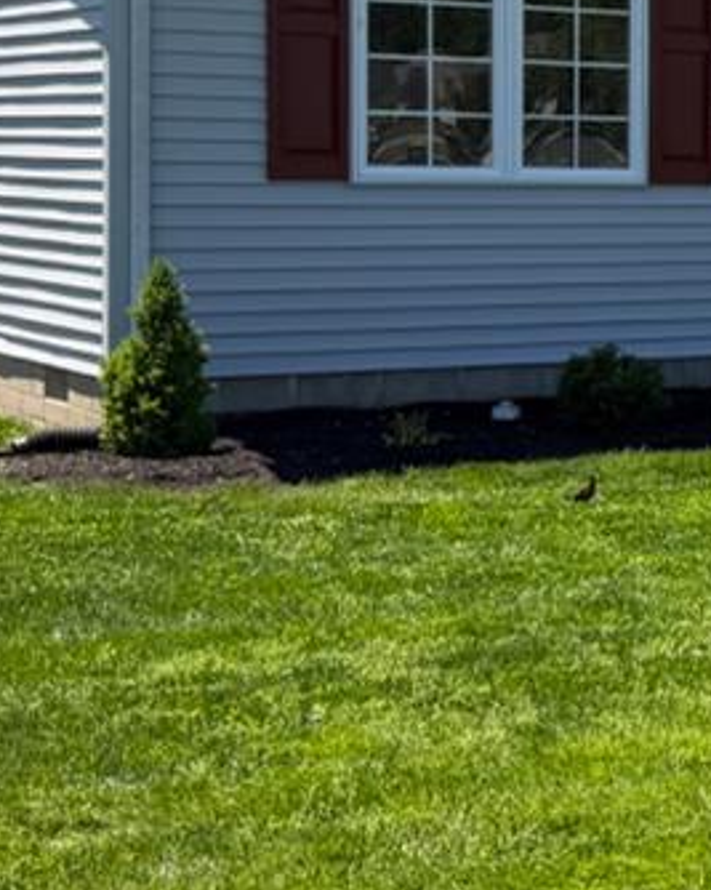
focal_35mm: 101
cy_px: 245
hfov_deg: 13.4
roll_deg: -1.2
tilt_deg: -2.7
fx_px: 2658
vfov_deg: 18.9
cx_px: 1345
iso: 80
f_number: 1.78
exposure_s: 1/3279
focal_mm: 6.76
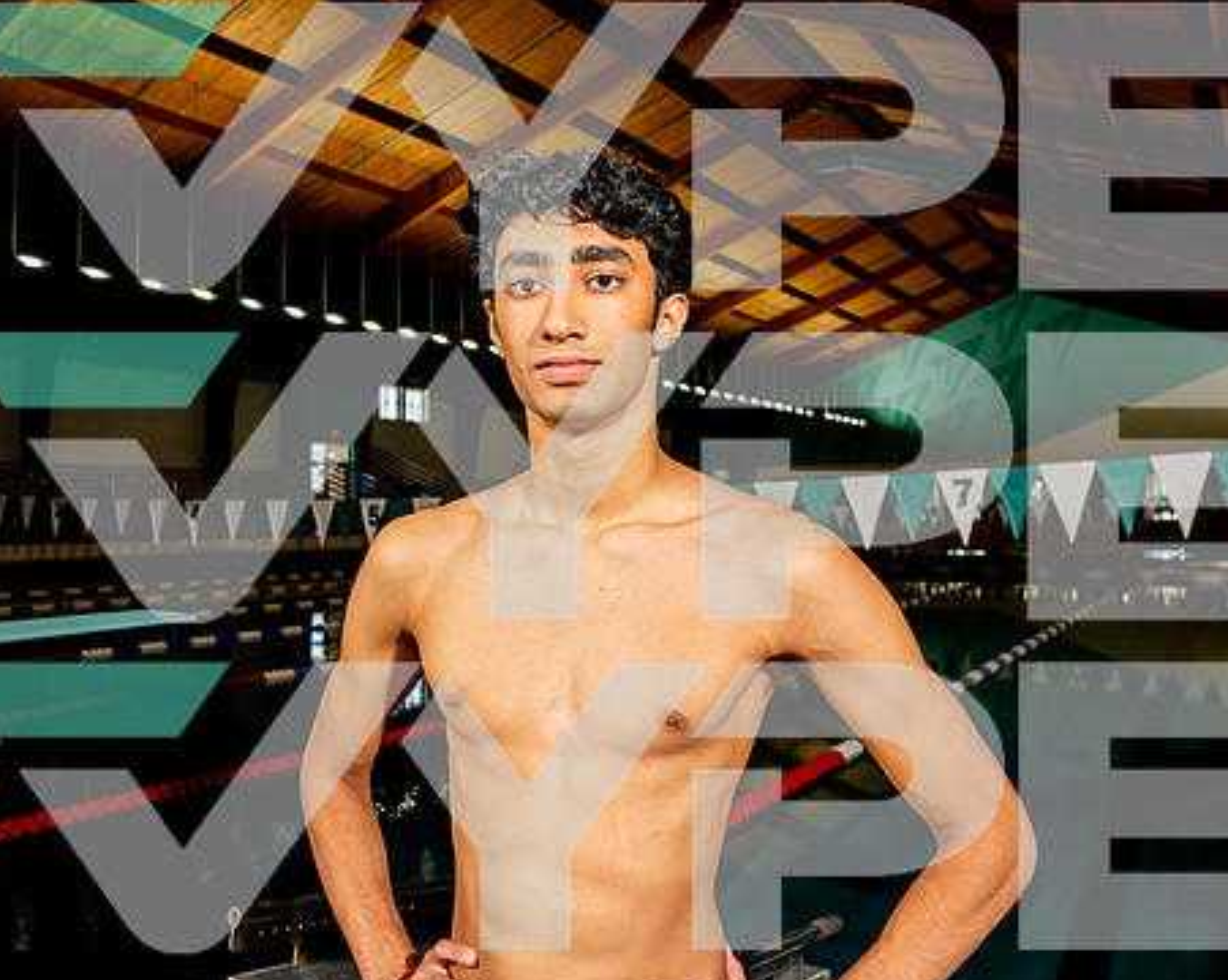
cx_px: 648
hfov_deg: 60.5
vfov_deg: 49.9
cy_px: 478
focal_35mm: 29
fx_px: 1053
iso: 500
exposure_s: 1/125
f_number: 7.1
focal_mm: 24
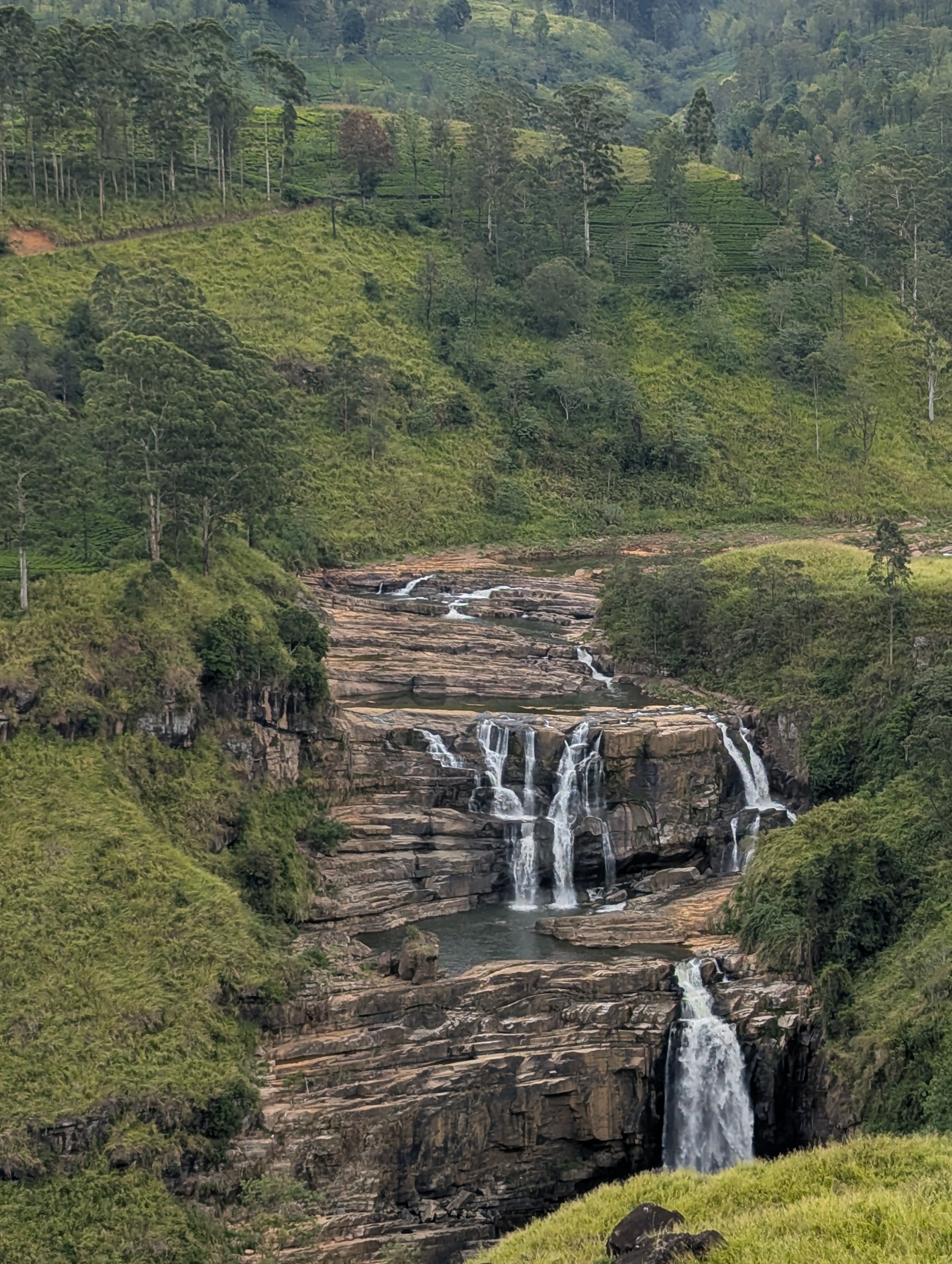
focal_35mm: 79
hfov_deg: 18.7
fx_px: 2889
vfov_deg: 24.6
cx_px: 606
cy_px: 515
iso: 52
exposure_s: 1/938
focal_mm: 6.81
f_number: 1.85
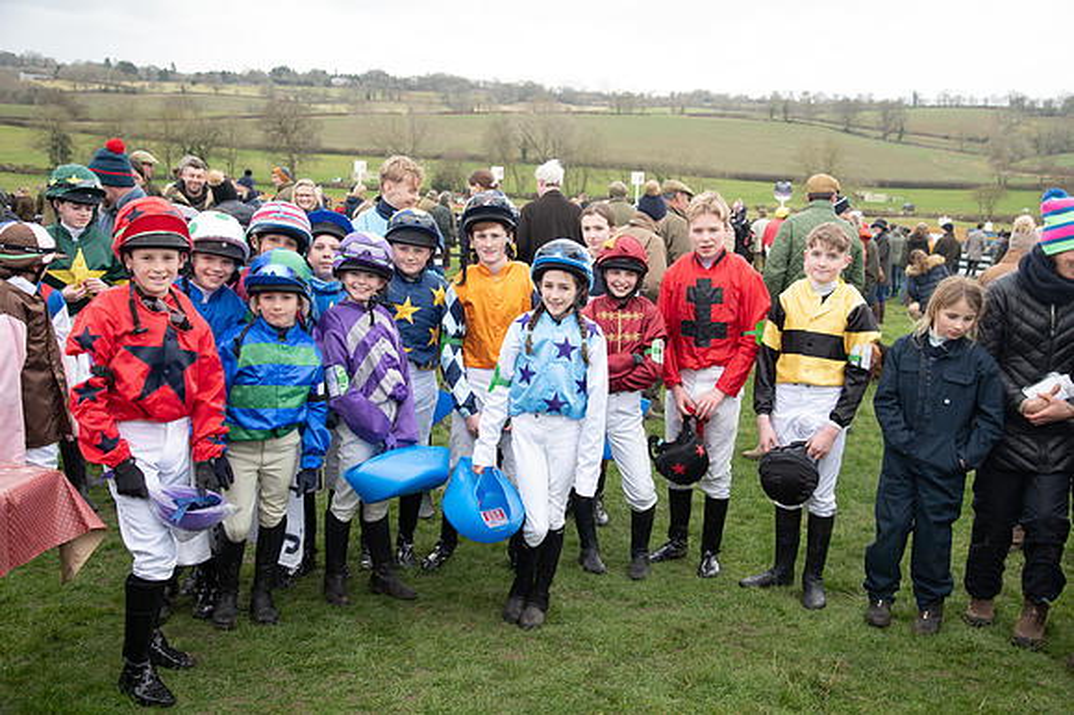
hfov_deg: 50.7
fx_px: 1133
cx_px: 537
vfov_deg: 35.0
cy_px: 358
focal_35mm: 38
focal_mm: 38
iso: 200
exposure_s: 1/125
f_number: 5
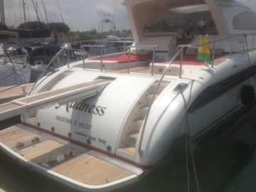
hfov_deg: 52.6
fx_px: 259
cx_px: 128
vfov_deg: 40.7
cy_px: 96
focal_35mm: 35
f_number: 2.4
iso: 64
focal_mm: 4.28
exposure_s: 1/3953
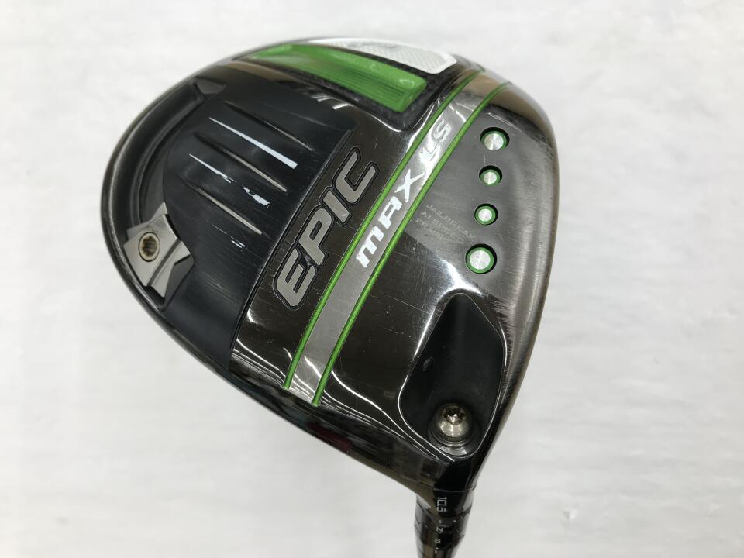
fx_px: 602
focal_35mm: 28
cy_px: 279
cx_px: 372
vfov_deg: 49.7
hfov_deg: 63.4
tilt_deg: -85.5
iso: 20
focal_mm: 3.99
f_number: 1.8
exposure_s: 1/60
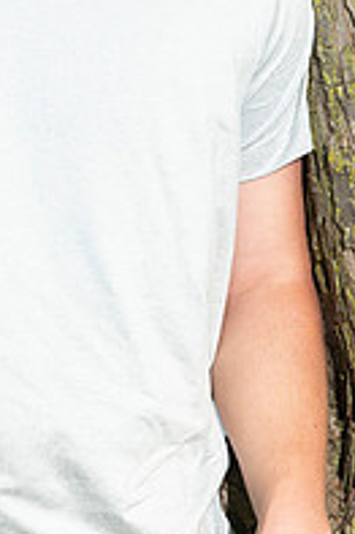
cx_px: 49
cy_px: 14
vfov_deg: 15.8
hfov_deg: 10.6
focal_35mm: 128
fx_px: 1897
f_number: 7.1
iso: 200
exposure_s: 1/160
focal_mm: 56
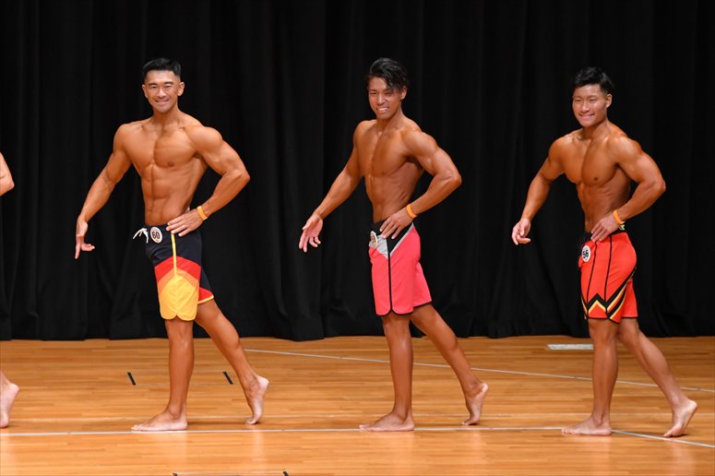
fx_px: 5062
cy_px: 238
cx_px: 358
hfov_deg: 8.1
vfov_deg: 5.4
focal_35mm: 255
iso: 4000
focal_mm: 170
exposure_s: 1/400
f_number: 5.6
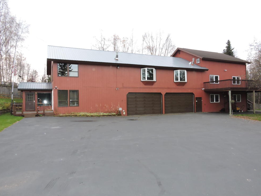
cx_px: 134
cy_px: 98
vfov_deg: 54.9
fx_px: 188
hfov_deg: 69.4
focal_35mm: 25
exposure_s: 1/640
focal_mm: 4.3
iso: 500
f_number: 3.3
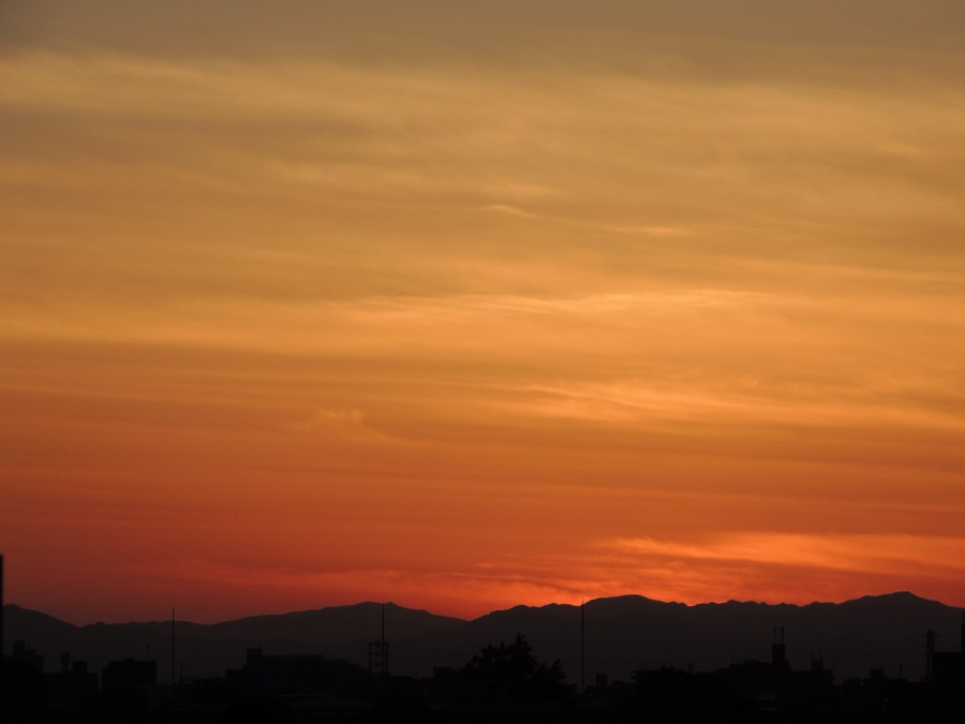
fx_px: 6272
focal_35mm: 225
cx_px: 482
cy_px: 362
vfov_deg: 6.6
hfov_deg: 8.8
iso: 100
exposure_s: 1/800
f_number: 4.6
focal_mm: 40.1
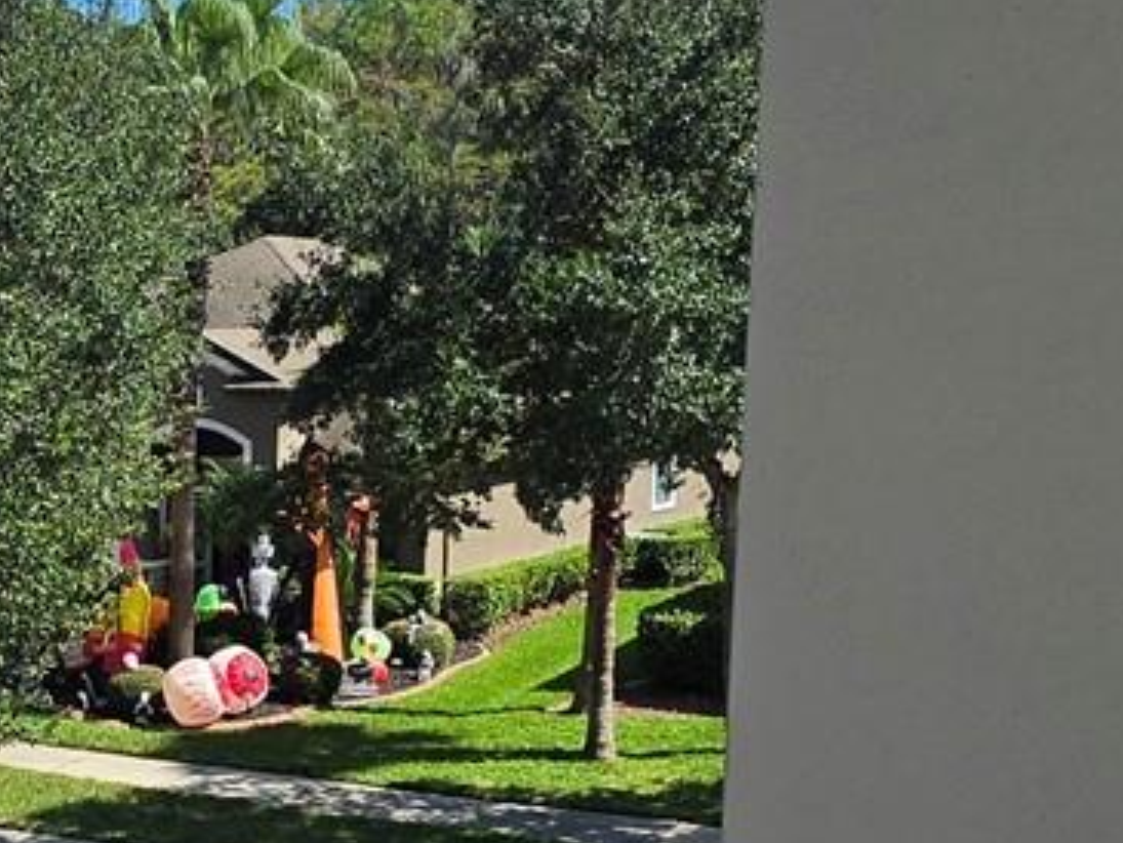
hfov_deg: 32.4
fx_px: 1850
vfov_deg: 25.3
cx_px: 160
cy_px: 655
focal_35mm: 57
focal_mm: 2.2
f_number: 1.9
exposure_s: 1/1472
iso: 40
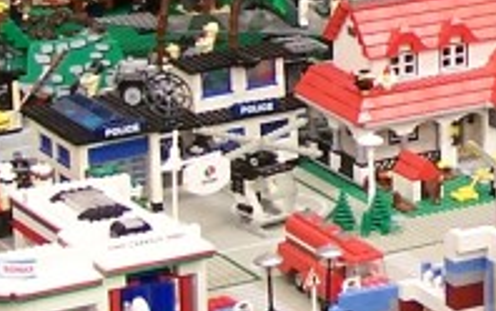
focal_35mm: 263
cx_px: 669
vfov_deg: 5.0
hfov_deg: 7.9
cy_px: 70
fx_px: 3557
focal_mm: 8
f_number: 3
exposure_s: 1/2
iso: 80
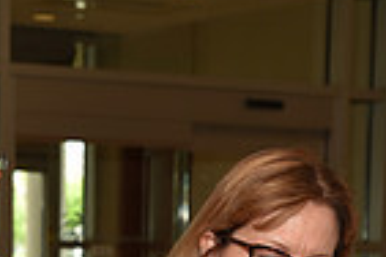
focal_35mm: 164
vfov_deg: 8.0
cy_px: 515
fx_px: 1758
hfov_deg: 12.5
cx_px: 68
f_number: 5
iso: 200
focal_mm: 40
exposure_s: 1/60
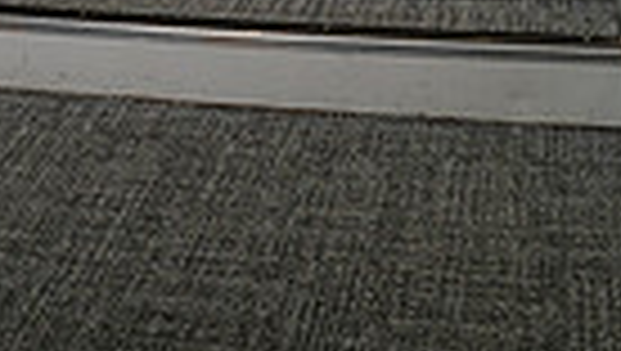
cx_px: 243
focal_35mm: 92
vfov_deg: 10.9
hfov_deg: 23.1
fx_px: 1517
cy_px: -536
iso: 400
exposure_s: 1/250
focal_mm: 27
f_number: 5.6
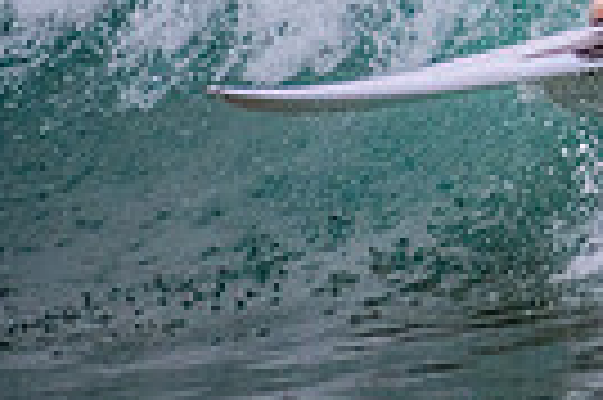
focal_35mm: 2663
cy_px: -518
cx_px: 1090
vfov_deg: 0.5
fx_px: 44551
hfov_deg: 0.8
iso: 450
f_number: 5.6
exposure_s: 1/800
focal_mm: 500
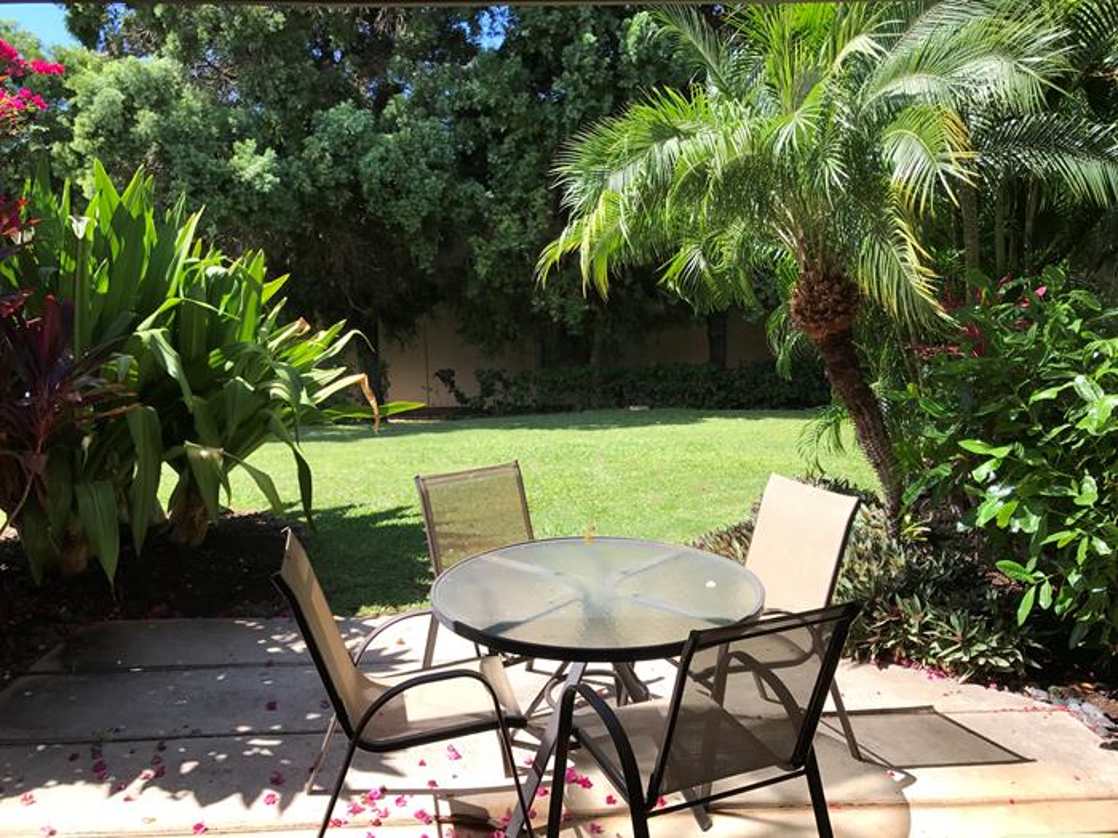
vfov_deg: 49.7
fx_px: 904
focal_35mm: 28
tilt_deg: -8.3
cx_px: 559
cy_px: 419
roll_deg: +0.5
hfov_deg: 63.4
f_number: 1.8
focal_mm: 3.99
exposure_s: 1/921
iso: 20
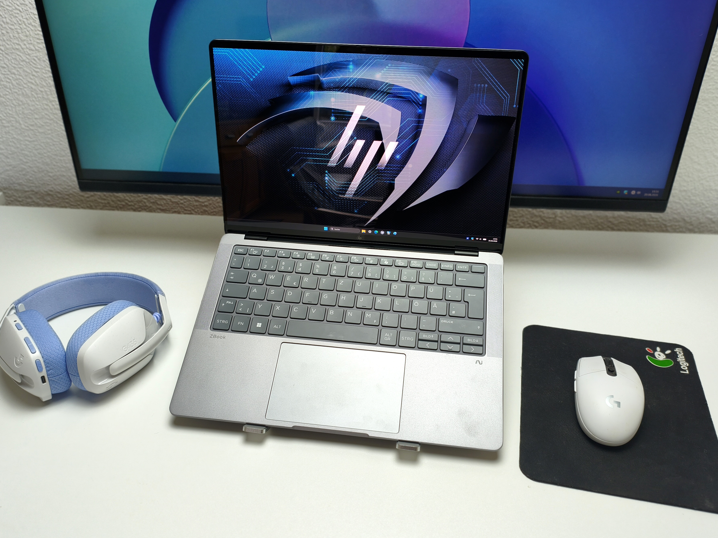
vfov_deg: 46.8
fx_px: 622
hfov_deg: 60.0
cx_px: 351
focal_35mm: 30
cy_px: 271
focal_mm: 4.94
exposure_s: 1/99.9
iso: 100
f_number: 1.5
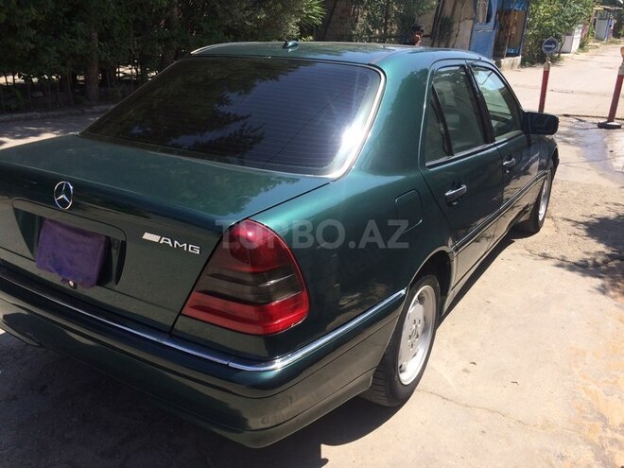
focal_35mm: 29
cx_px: 312
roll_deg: -0.3
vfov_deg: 48.2
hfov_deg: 61.7
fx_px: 523
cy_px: 234
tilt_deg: -25.6
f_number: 2.2
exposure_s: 1/1414
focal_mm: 4.15
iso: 32
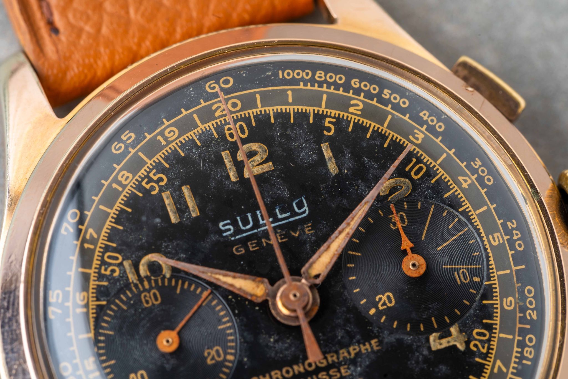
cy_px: 190
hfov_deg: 20.4
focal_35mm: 100
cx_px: 284
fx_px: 1578
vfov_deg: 13.7
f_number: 13
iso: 100
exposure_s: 1/160
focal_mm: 100
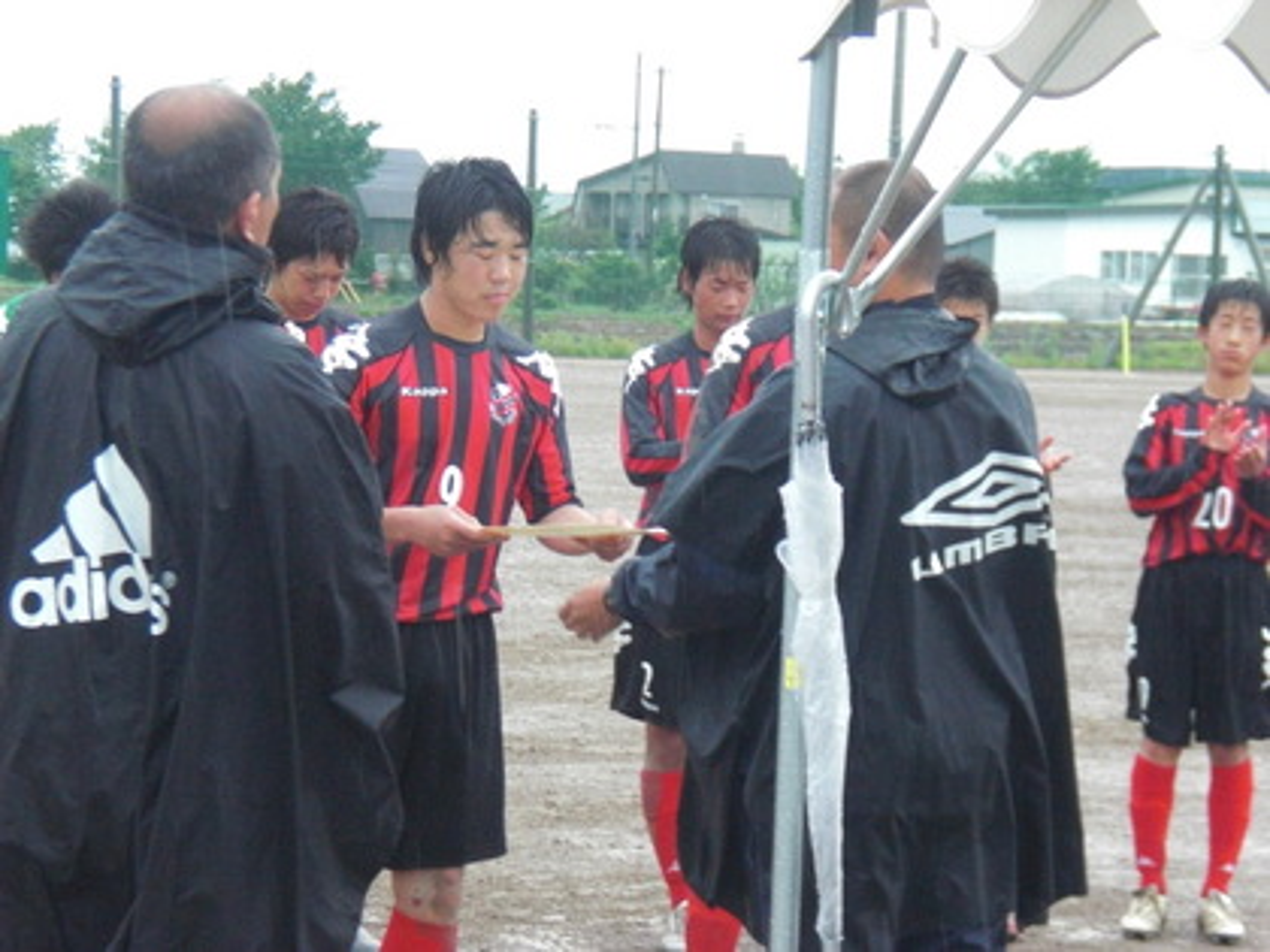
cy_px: 476
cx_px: 635
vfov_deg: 13.0
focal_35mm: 114
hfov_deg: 17.3
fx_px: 4182
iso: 400
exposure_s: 1/125
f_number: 5.9
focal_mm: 18.9
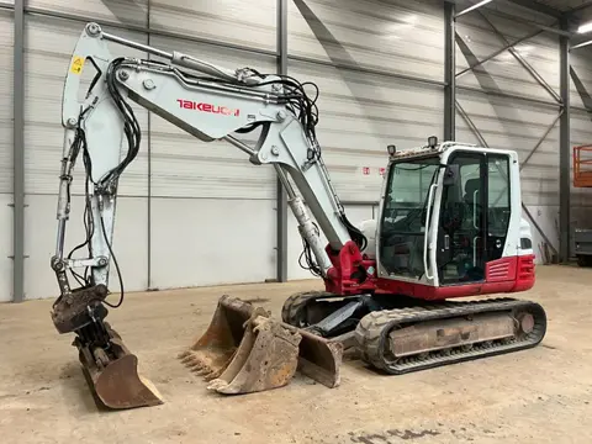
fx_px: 496
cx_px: 296
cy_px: 222
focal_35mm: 29
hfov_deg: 61.7
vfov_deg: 48.2
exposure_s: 1/60
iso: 125
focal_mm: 3
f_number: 1.8
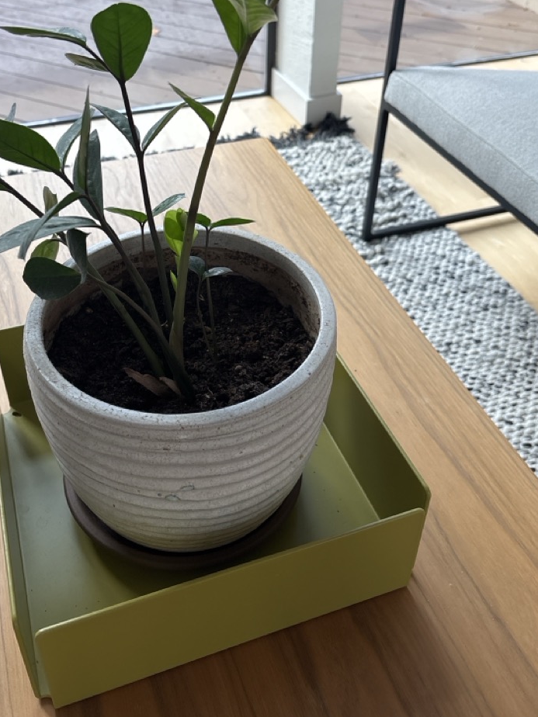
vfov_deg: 50.7
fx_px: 746
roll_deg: -0.1
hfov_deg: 39.6
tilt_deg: -35.7
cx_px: 231
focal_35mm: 36
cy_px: 256
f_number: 1.6
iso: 40
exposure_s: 1/63
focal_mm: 5.96
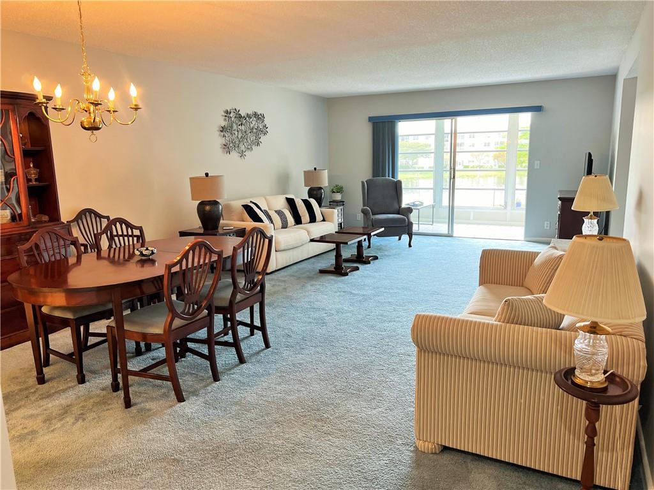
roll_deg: +0.5
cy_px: 245
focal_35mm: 26
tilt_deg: -10.0
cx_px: 327
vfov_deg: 53.1
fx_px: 491
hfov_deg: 67.3
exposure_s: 1/120
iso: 125
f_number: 1.5
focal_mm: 5.7
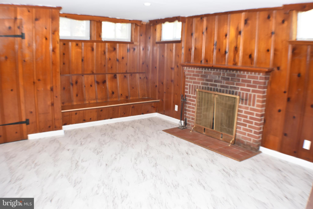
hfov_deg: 51.3
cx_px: 156
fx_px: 326
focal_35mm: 38
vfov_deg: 35.5
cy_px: 104
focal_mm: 25
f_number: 4
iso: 400
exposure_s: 1/60
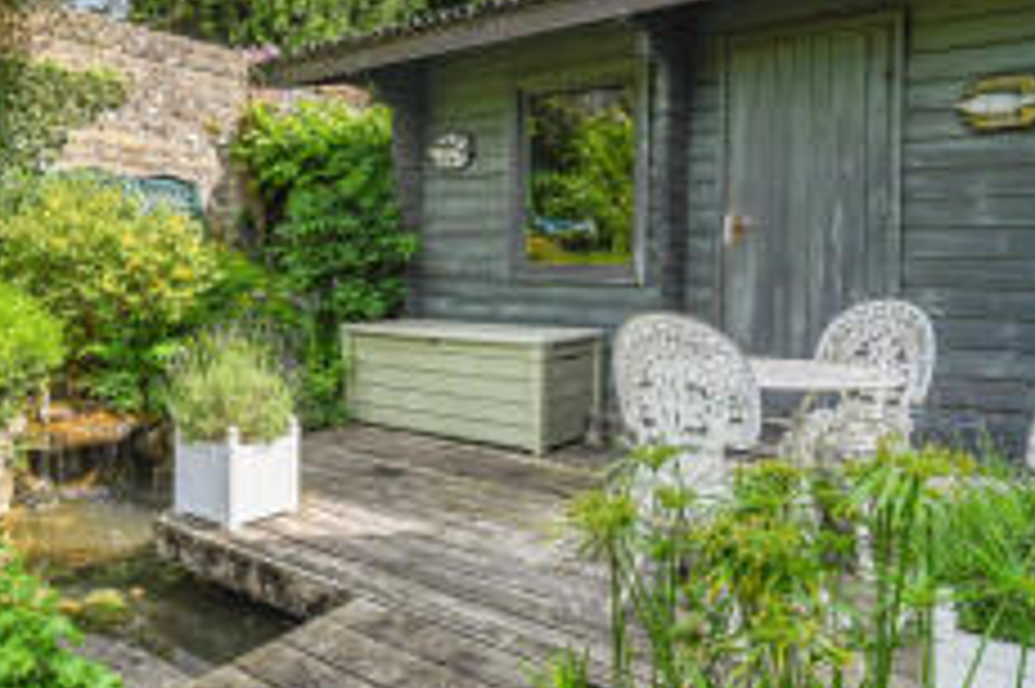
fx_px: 833
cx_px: 436
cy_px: 281
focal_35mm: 29
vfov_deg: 44.7
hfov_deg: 63.3
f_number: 8
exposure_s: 1/250
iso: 250
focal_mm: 14
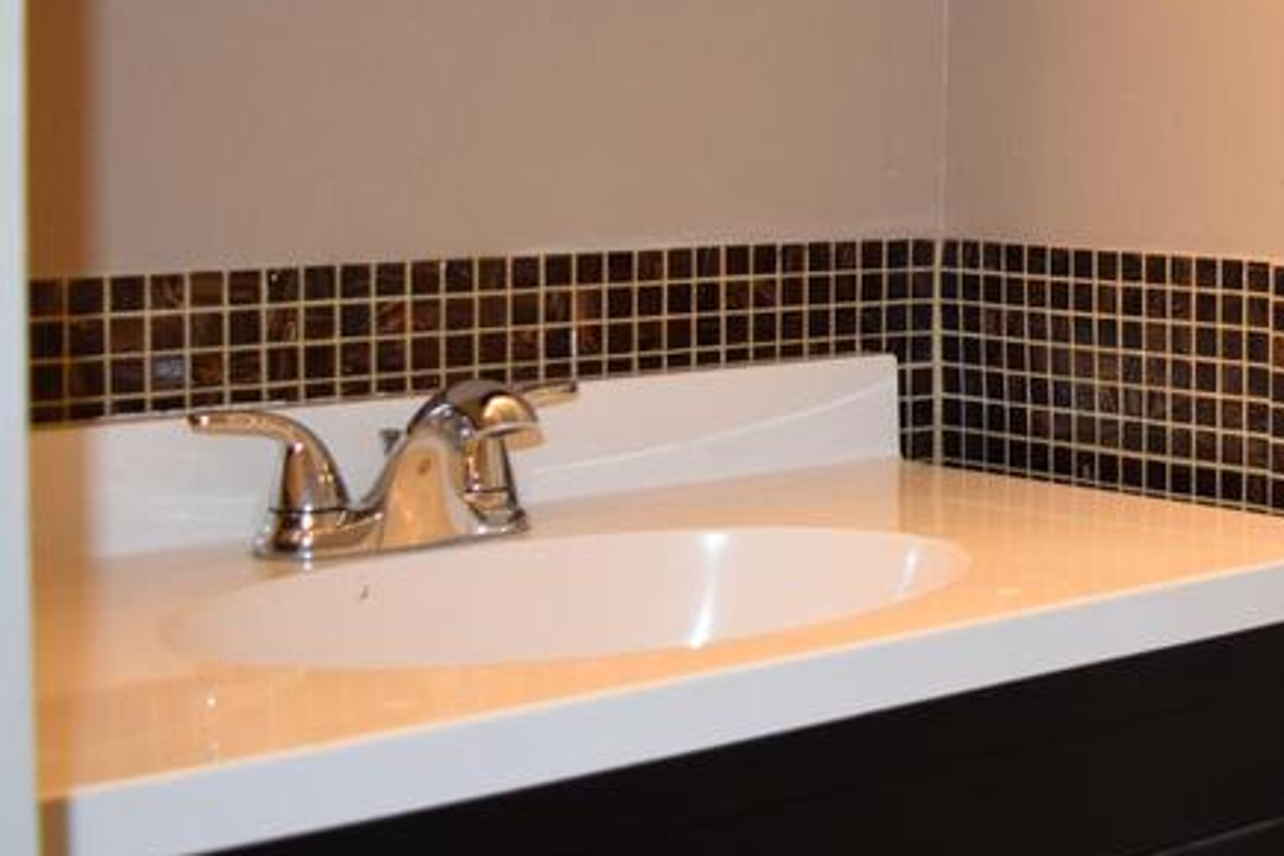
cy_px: 173
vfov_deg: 18.2
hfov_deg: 25.2
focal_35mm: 74
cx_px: 1446
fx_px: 2645
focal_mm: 21
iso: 800
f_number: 4.5
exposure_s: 1/80
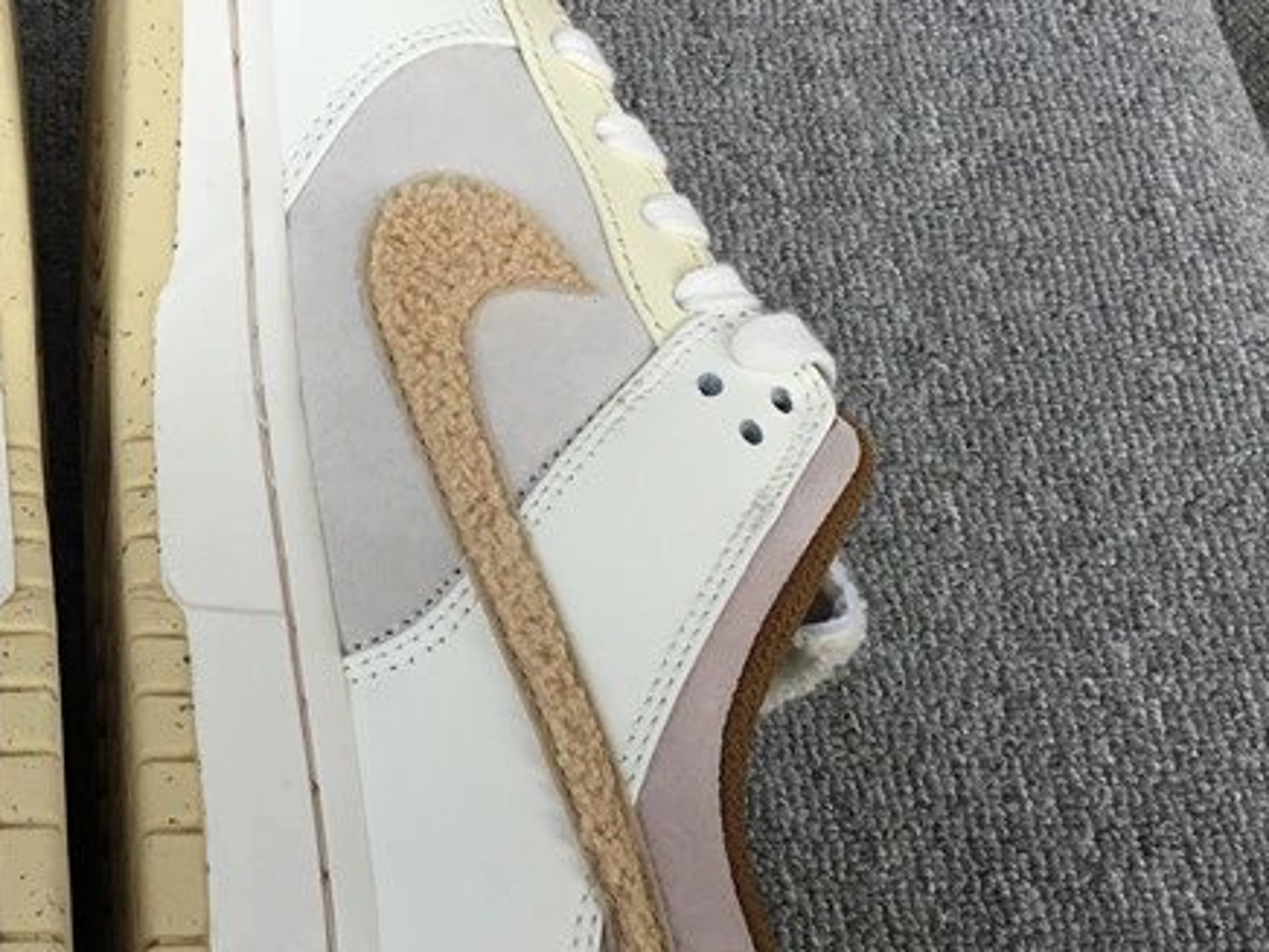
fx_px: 2346
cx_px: 73
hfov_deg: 28.8
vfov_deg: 22.9
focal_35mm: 64
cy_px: 447
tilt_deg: -58.0
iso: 25
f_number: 2.4
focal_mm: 3.3
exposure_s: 1/691
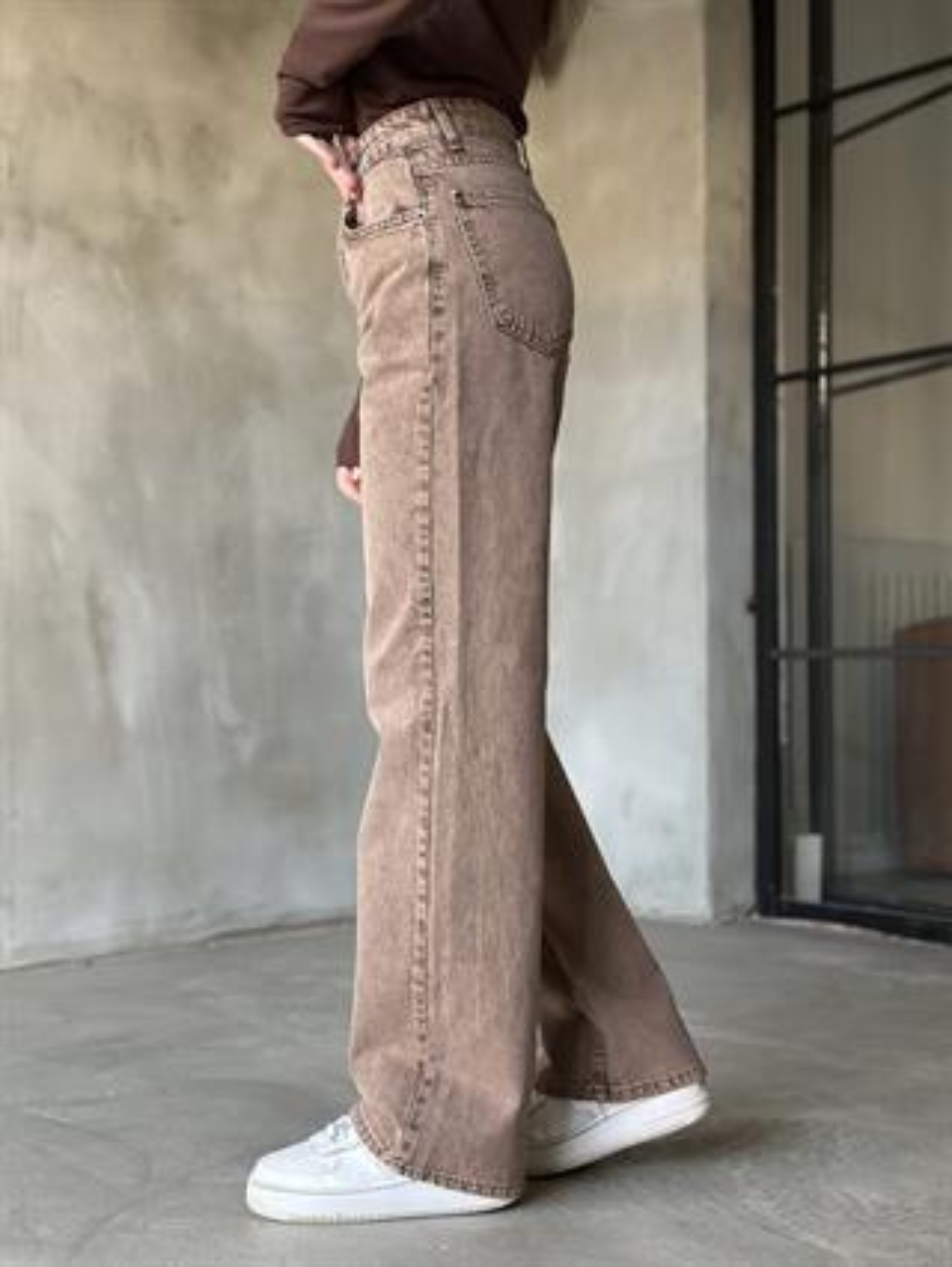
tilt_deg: +1.7
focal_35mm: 48
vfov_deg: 39.6
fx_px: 1758
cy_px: 634
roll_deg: -0.1
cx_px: 476
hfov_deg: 30.3
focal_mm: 6.86
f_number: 1.78
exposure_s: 1/60
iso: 320
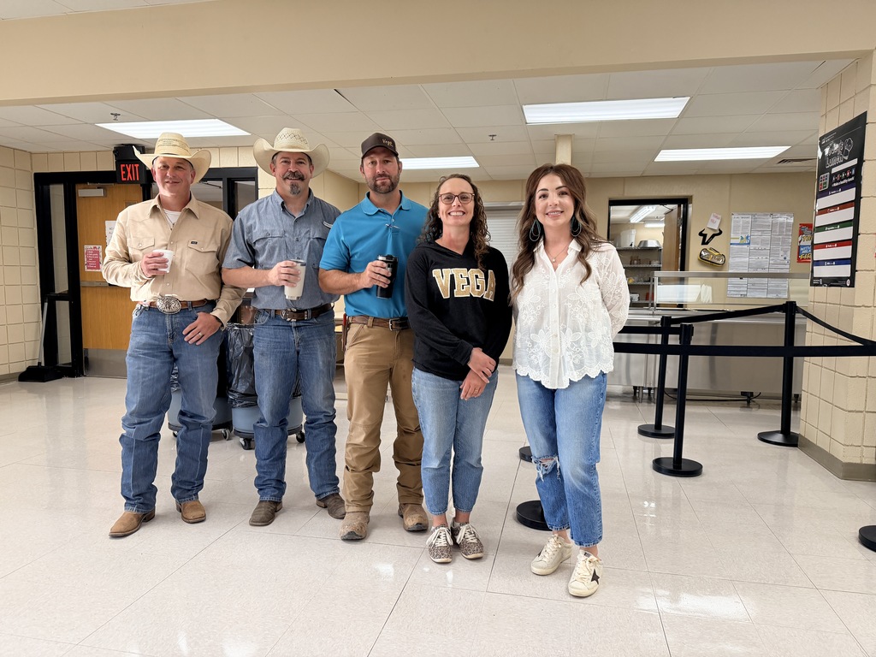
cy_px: 328
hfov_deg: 71.6
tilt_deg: -5.5
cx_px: 438
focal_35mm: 24
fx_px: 607
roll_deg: -0.3
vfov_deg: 56.8
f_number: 1.78
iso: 200
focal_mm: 6.76
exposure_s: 1/174
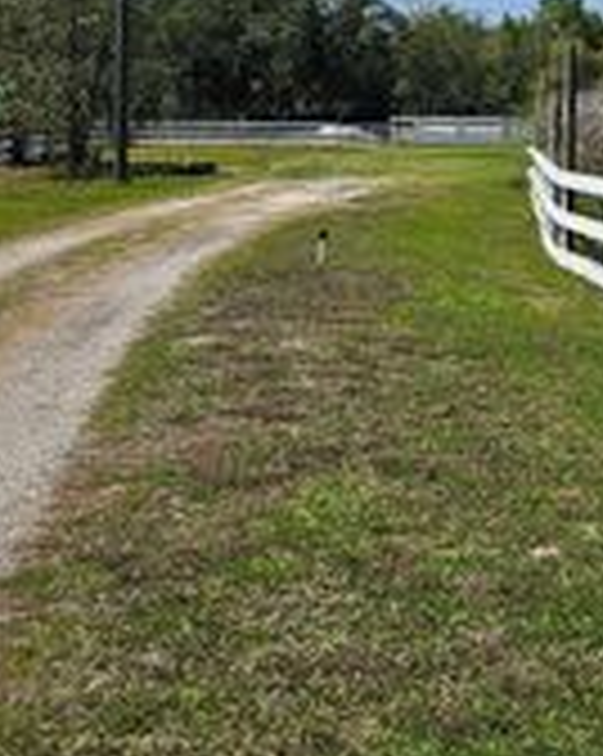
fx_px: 1497
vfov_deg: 27.0
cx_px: 819
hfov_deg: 20.5
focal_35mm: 67
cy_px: 34
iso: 25
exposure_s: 1/3220
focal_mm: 5.4
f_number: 1.8
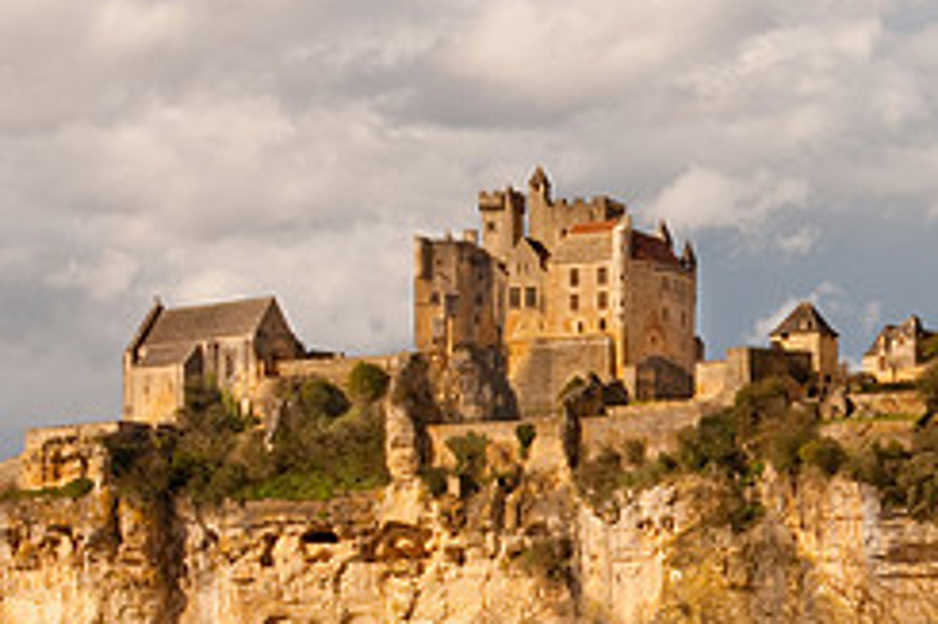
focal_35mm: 199
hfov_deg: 10.3
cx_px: 712
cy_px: 496
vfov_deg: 6.9
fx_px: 5181
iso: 200
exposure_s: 1/125
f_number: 19
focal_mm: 56
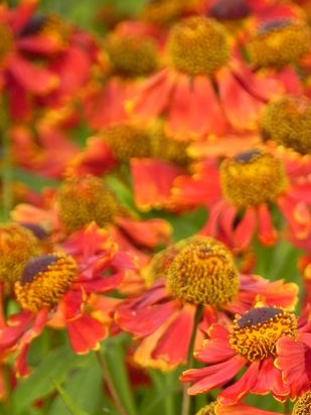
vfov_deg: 3.0
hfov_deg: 2.3
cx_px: 294
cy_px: 397
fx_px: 7846
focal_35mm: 655
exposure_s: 1/320
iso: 160
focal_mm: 59.9
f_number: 5
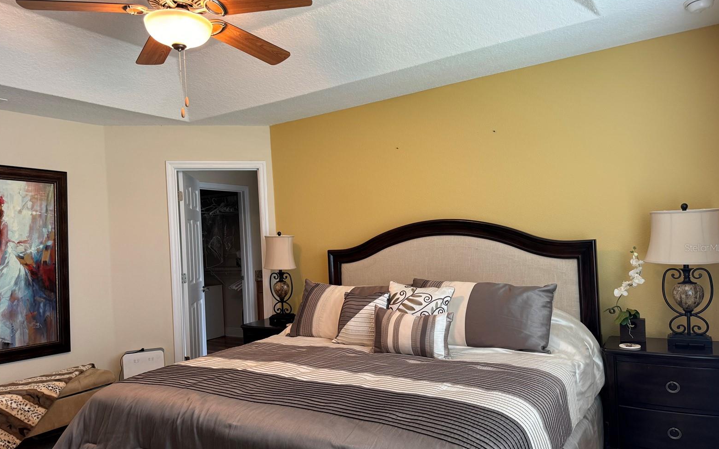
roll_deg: +3.1
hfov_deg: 70.4
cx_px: 361
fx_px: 509
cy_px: 247
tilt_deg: -0.6
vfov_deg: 47.5
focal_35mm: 26
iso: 200
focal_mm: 6.76
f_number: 1.78
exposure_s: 1/120
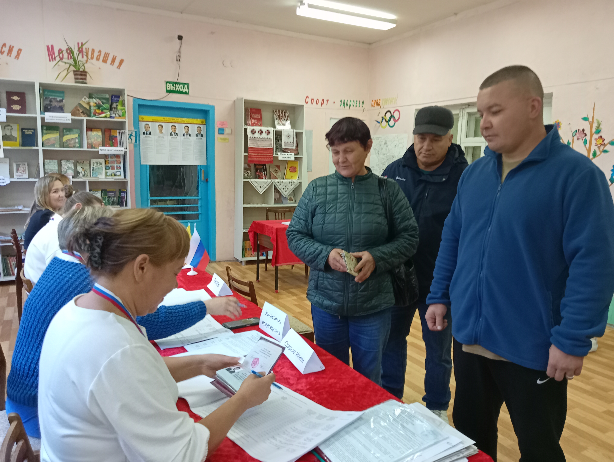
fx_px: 497
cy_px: 231
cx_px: 307
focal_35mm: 28
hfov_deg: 63.4
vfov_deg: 49.9
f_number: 1.8
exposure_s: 1/50
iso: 1200
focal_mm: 4.05
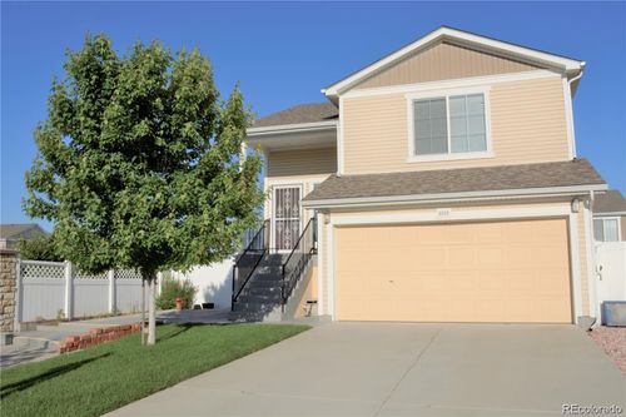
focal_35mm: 33
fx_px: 574
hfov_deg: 57.2
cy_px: 208
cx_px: 313
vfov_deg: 39.9
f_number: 13
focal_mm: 22
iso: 100
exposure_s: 1/200
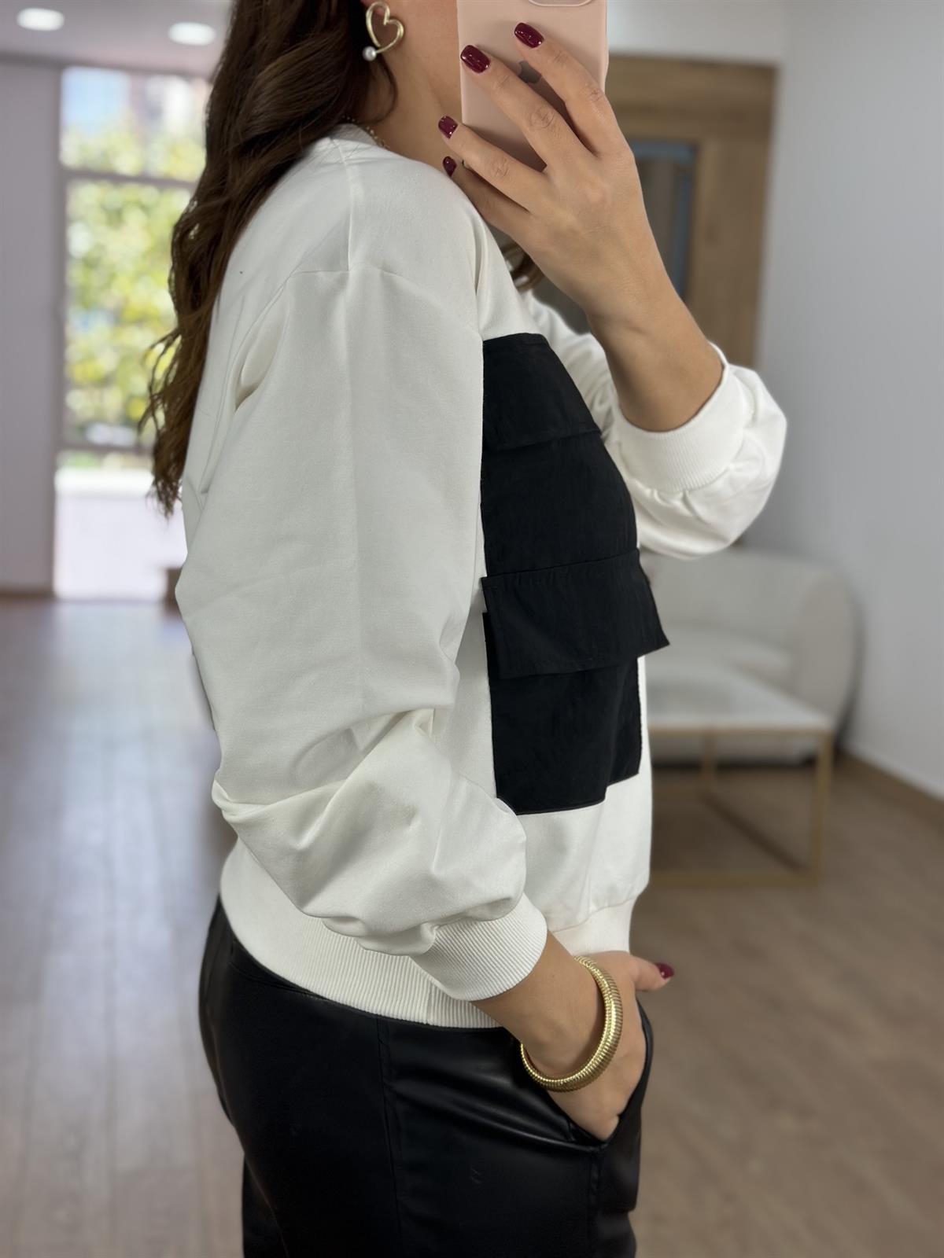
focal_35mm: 48
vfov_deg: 39.7
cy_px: 629
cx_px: 472
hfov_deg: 30.3
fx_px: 1745
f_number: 1.78
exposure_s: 1/361
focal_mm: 6.86
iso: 80
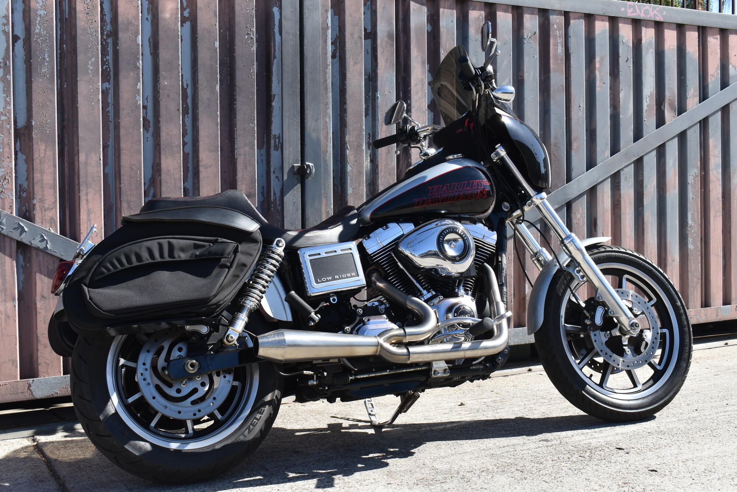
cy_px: 246
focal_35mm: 48
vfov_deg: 28.1
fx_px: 983
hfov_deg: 41.1
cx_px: 368
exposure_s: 1/250
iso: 140
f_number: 8
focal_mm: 32
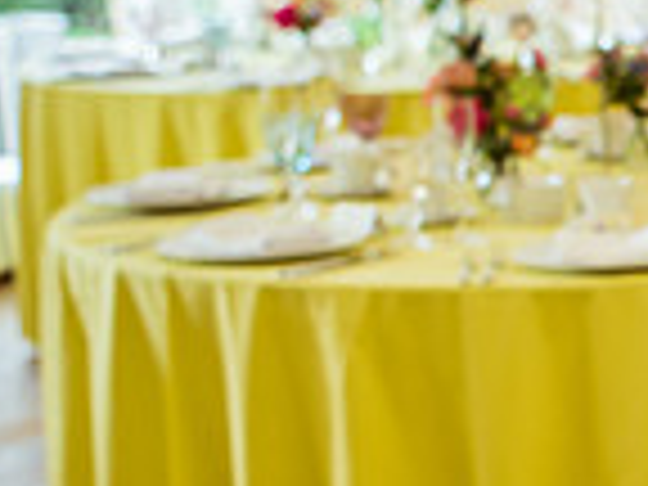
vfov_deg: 10.8
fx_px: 2546
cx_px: 1292
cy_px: 443
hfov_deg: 12.7
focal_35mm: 136
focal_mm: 35
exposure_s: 1/200
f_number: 4
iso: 560
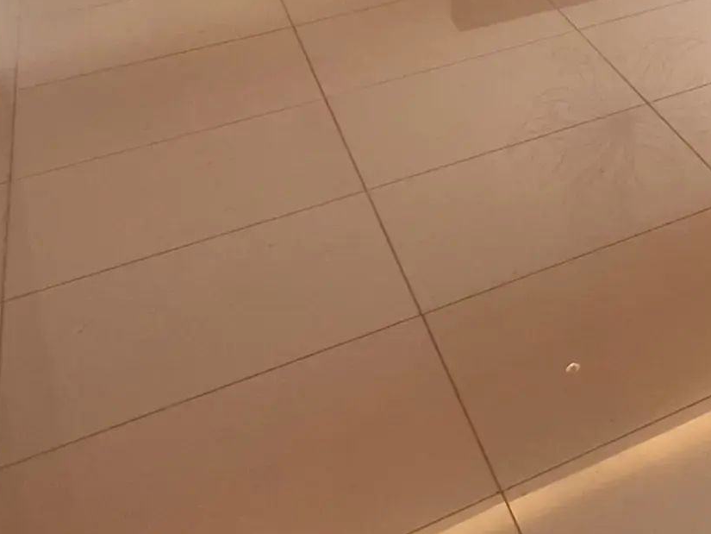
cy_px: -337
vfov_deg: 19.3
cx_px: 1229
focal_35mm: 63
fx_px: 1294
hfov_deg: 21.7
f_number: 2.2
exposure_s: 1/120
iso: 50
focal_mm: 1.74
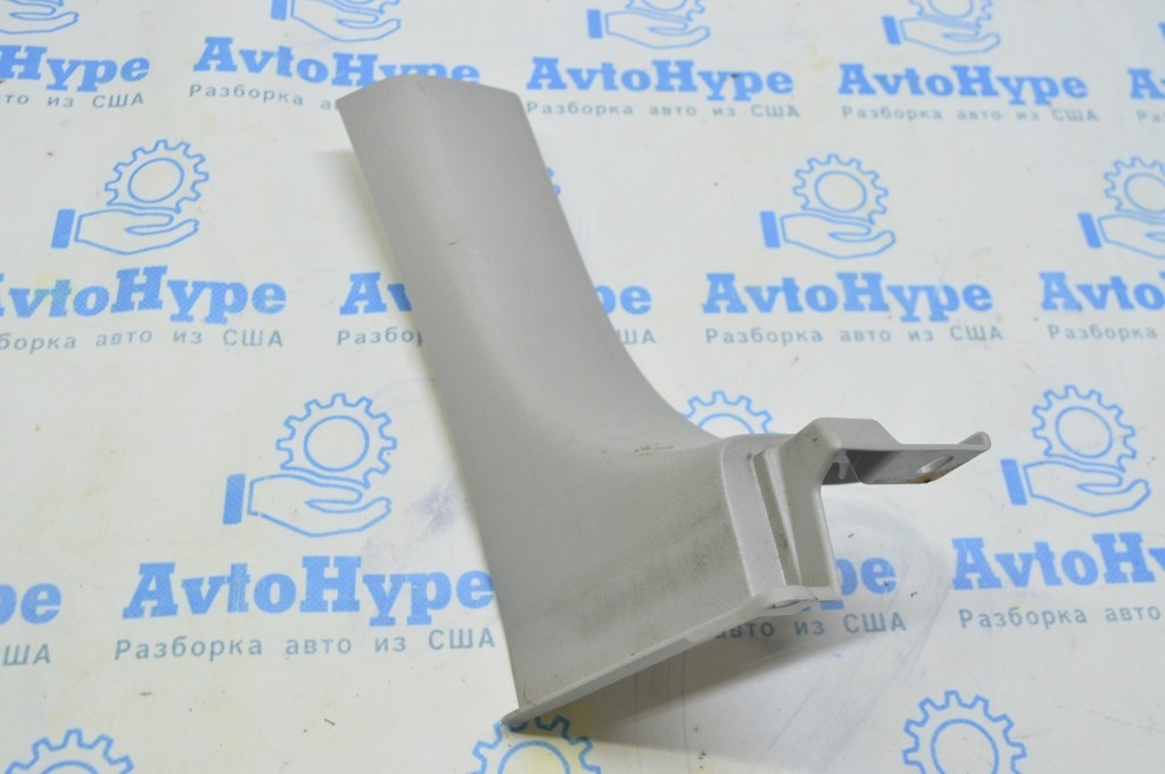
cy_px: 387
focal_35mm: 36
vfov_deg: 36.8
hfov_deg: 53.2
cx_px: 582
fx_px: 1164
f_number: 5.6
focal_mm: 24
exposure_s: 1/20
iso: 400
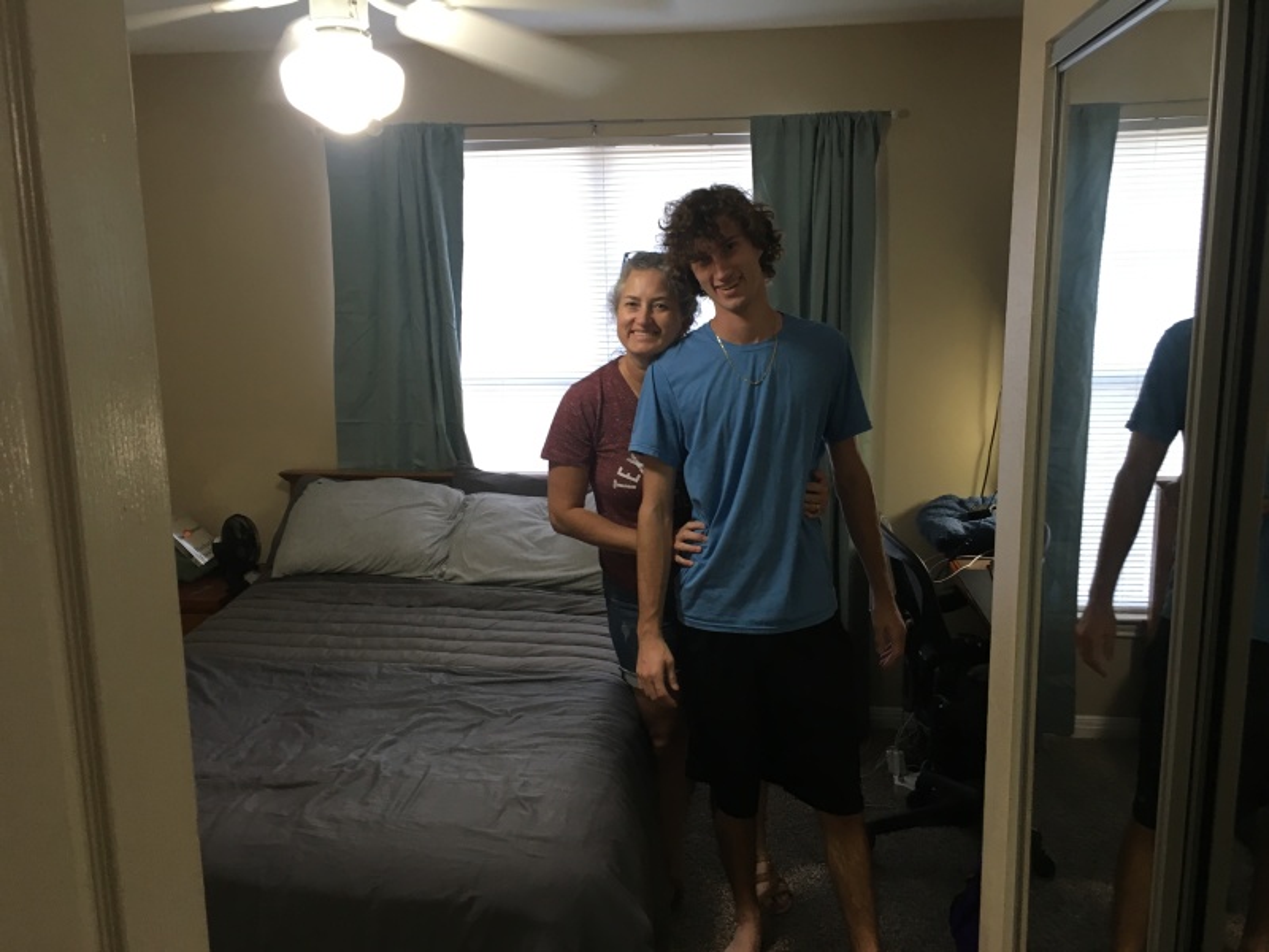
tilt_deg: -12.3
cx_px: 634
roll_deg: +0.8
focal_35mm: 29
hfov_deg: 61.7
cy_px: 476
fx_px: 1063
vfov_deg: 48.2
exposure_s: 1/30
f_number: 2.2
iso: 64
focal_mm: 4.15
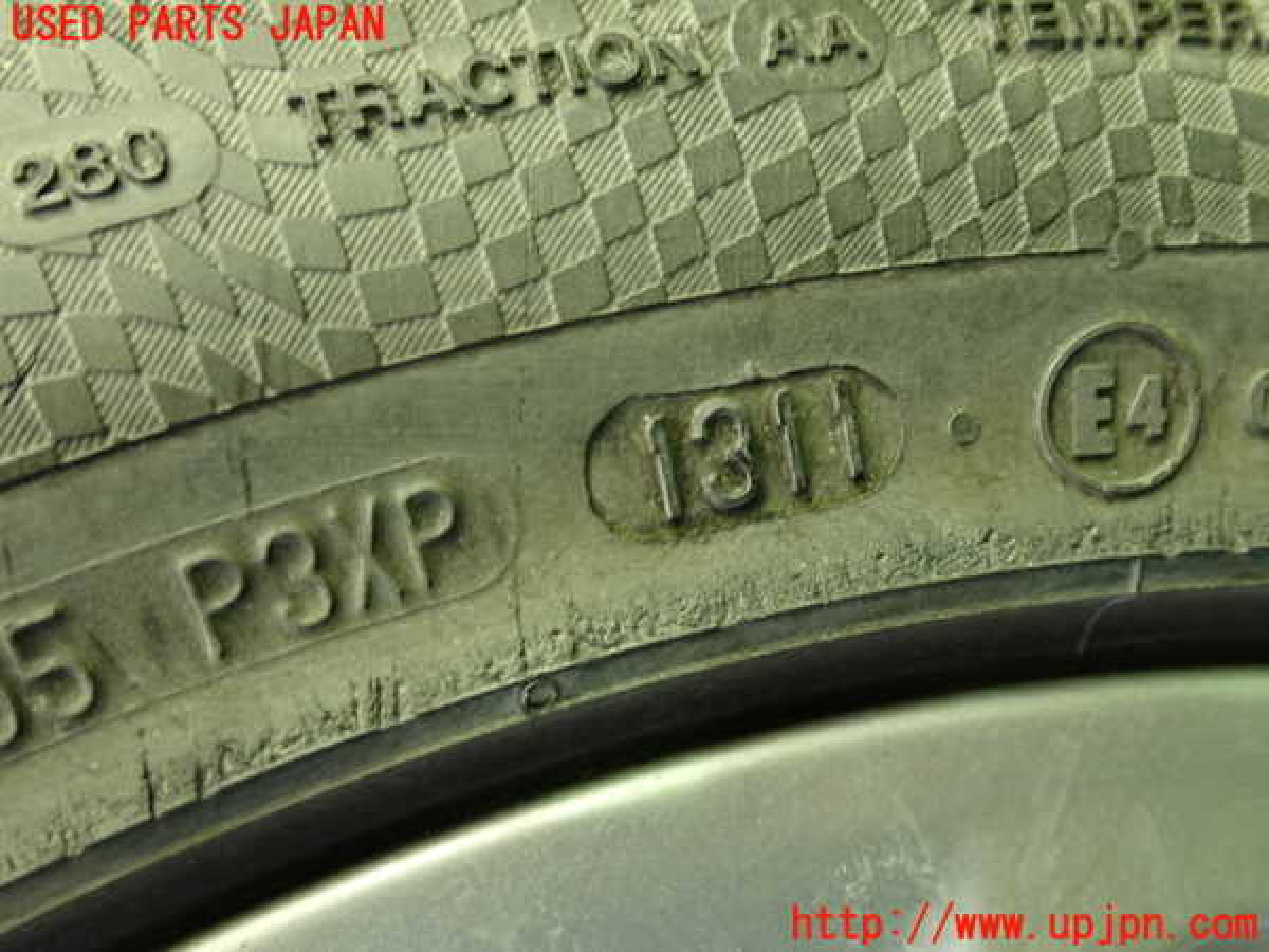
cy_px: 476
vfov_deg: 39.7
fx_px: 1320
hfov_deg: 51.4
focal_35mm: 36
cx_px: 634
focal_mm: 6.37
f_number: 2.5
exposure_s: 1/40
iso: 400
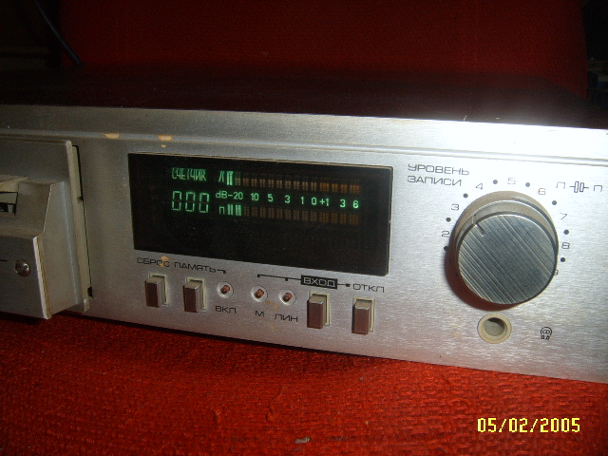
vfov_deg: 40.7
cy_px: 228
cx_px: 304
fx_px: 615
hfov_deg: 52.6
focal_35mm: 35
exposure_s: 1/30
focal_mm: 5.8
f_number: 5.8
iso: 69
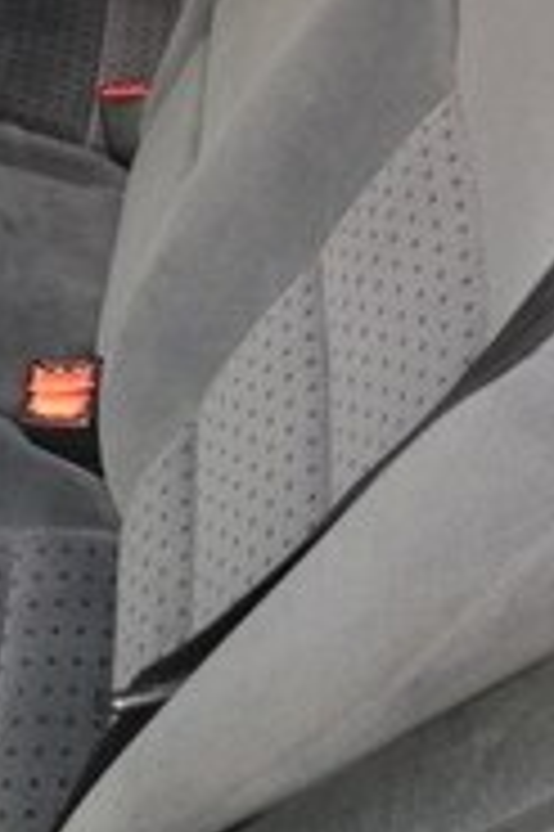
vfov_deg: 20.9
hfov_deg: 14.4
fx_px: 2127
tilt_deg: -24.8
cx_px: -117
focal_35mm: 92
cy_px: -121
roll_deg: +0.3
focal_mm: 4.12
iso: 50
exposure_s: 1/60
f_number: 2.4
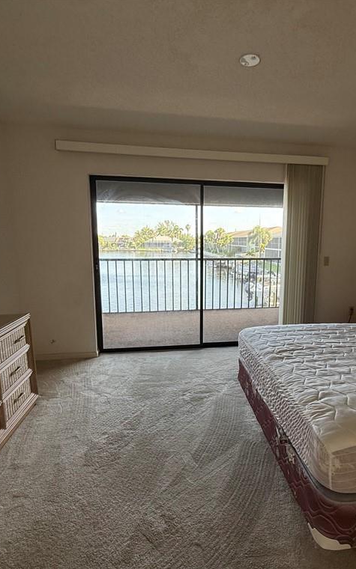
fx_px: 310
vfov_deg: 85.1
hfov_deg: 59.1
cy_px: 285
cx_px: 217
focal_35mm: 20
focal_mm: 2.22
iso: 80
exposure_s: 1/120
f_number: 2.2
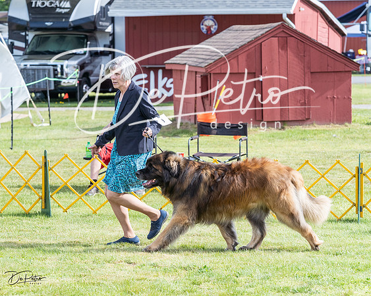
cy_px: 129
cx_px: 157
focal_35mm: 159
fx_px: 1745
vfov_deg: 9.7
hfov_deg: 12.1
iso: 640
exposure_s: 1/1250
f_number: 5.6
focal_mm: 125
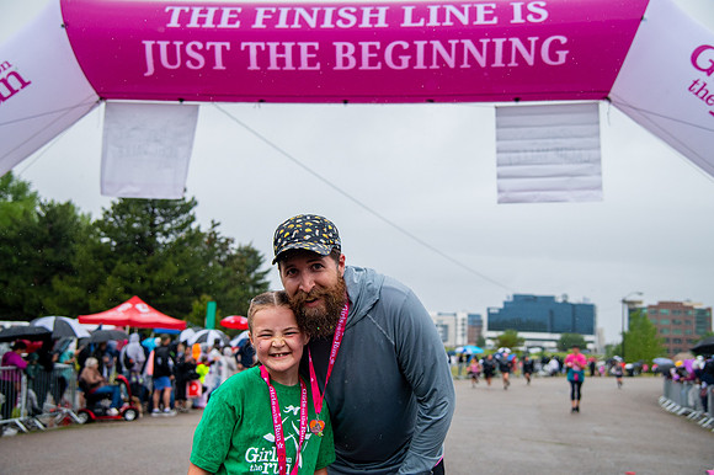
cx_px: 360
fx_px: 791
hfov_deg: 48.6
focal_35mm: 40
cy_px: 238
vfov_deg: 33.4
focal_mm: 38
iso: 1600
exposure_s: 1/2500
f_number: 4
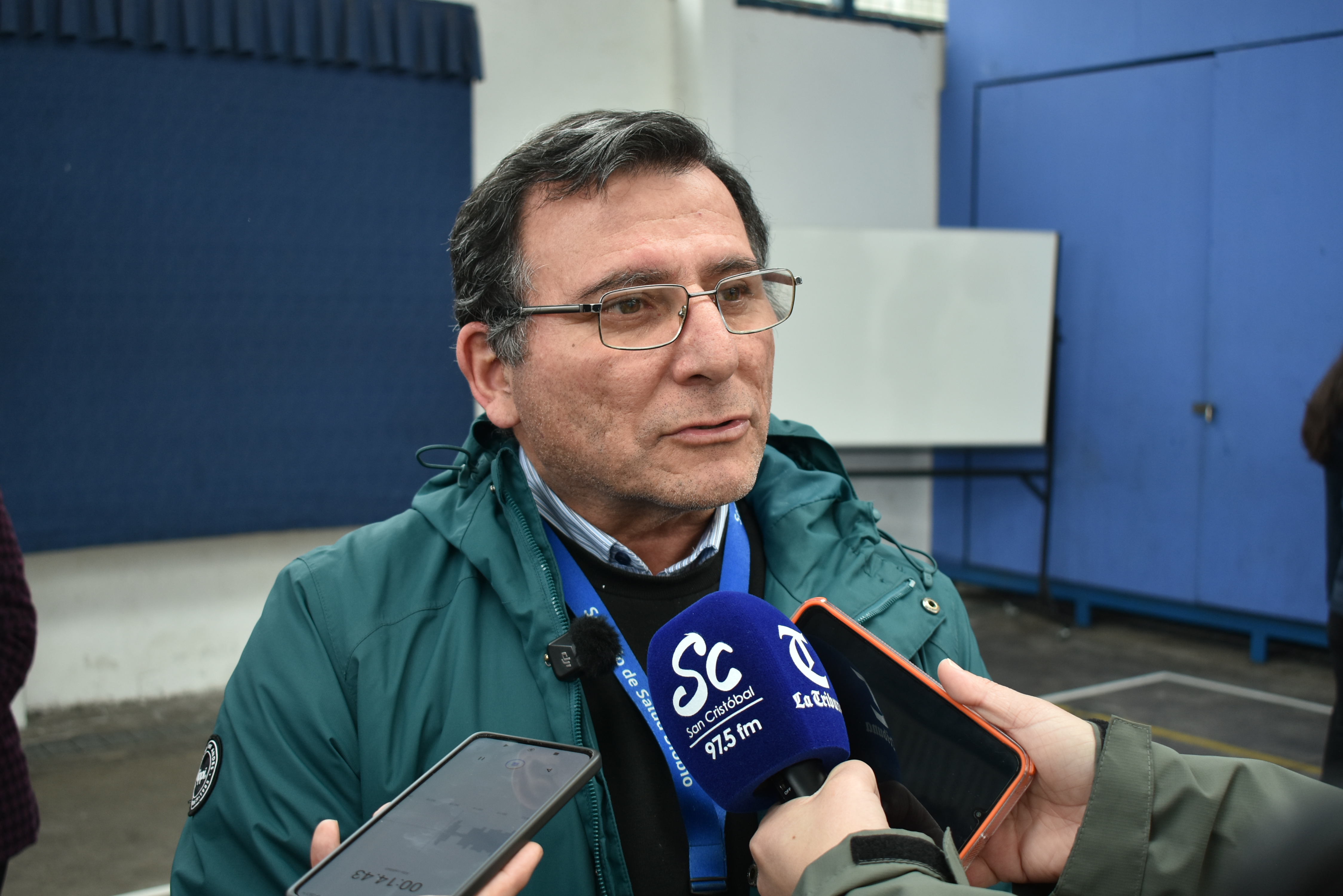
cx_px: 672
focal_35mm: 44
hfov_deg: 45.0
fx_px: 1623
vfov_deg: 30.9
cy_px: 448
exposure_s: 1/100
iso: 250
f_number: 5
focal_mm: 29
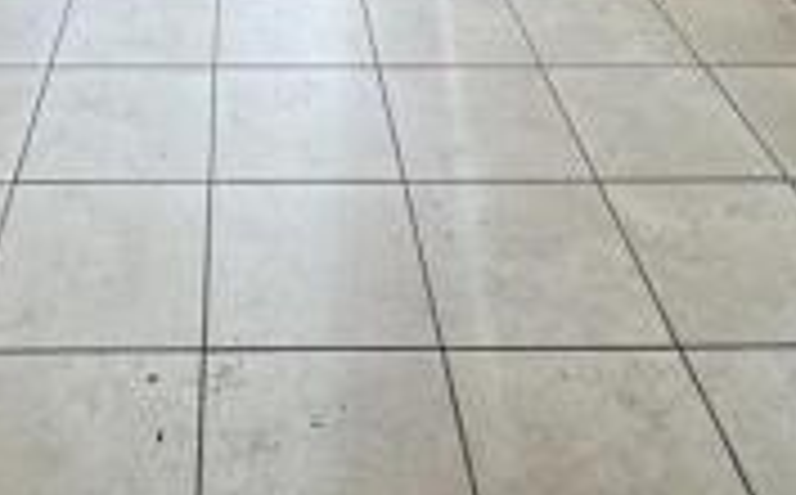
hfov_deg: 40.5
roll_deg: -0.3
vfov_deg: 18.7
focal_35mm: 49
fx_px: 1061
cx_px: 254
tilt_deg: -5.6
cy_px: -448
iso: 50
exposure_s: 1/100
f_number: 2.2
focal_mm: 2.22
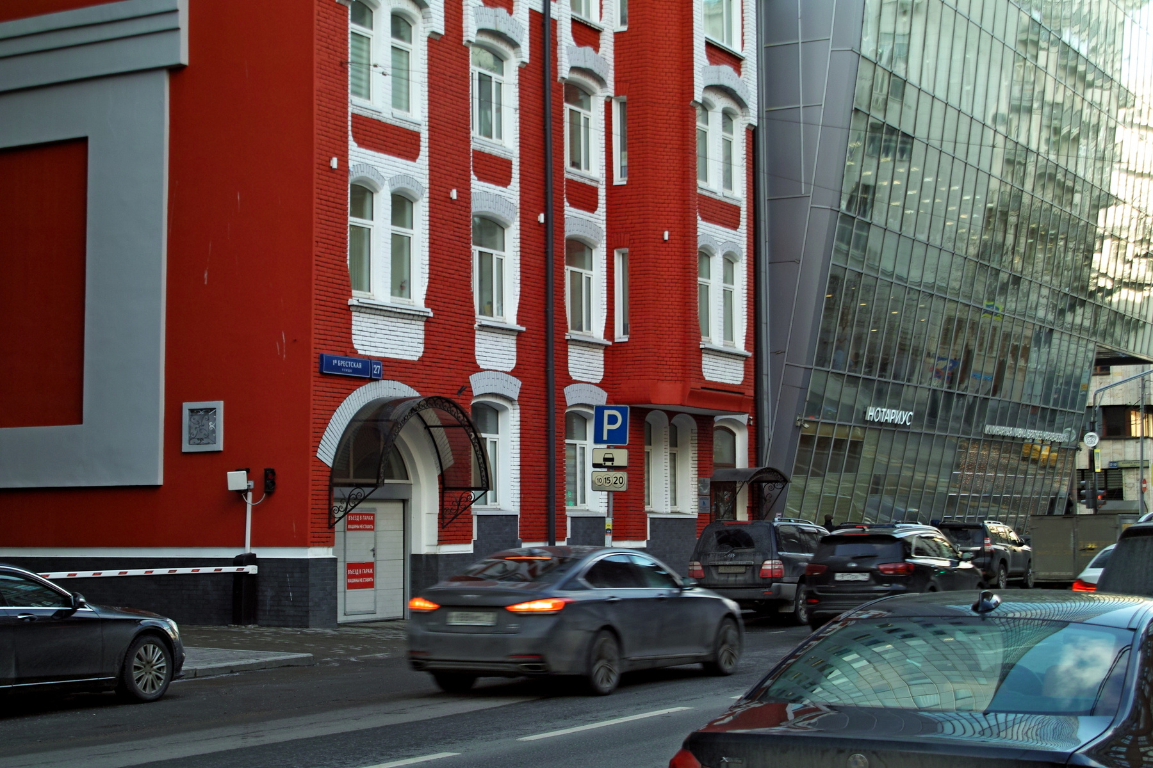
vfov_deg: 23.0
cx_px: 576
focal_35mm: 59
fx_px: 1889
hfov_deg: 33.9
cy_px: 384
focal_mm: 35
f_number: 5.6
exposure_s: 1/60
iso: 100
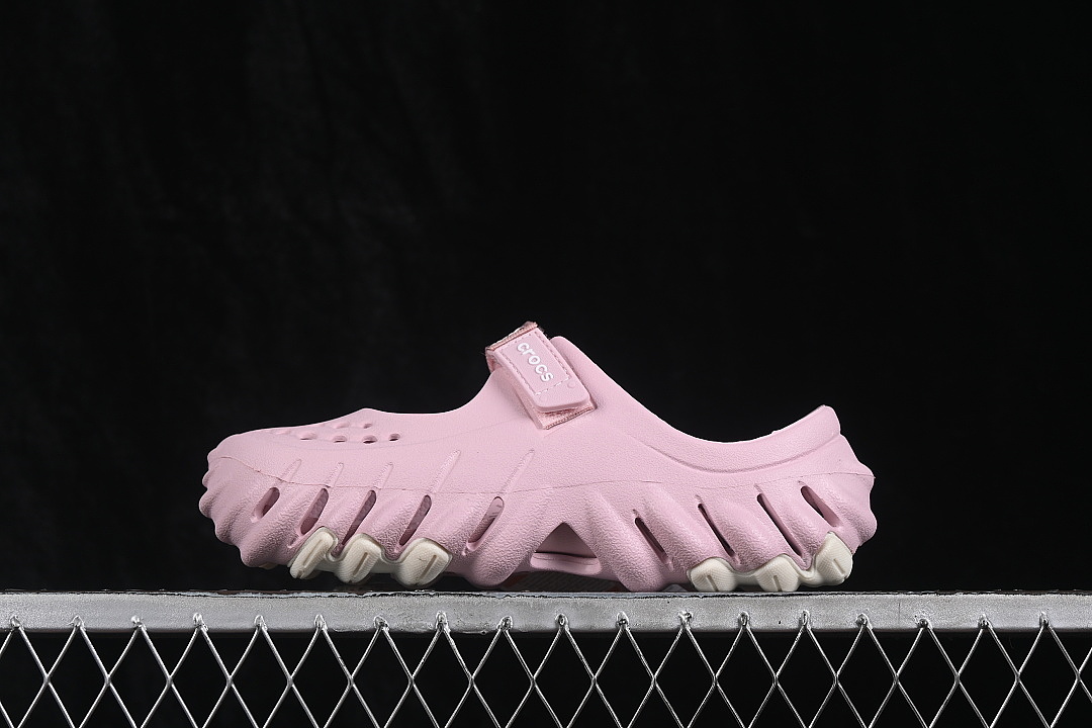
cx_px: 546
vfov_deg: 18.2
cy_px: 364
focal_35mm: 75
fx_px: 2275
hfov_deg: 27.0
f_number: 8
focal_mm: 50
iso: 160
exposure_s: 1/80
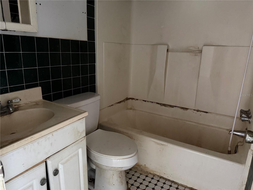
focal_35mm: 24
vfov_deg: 56.8
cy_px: 95
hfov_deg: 71.6
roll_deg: -2.3
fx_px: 175
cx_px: 126
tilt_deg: -14.7
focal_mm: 6.76
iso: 1000
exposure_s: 1/30
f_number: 1.78
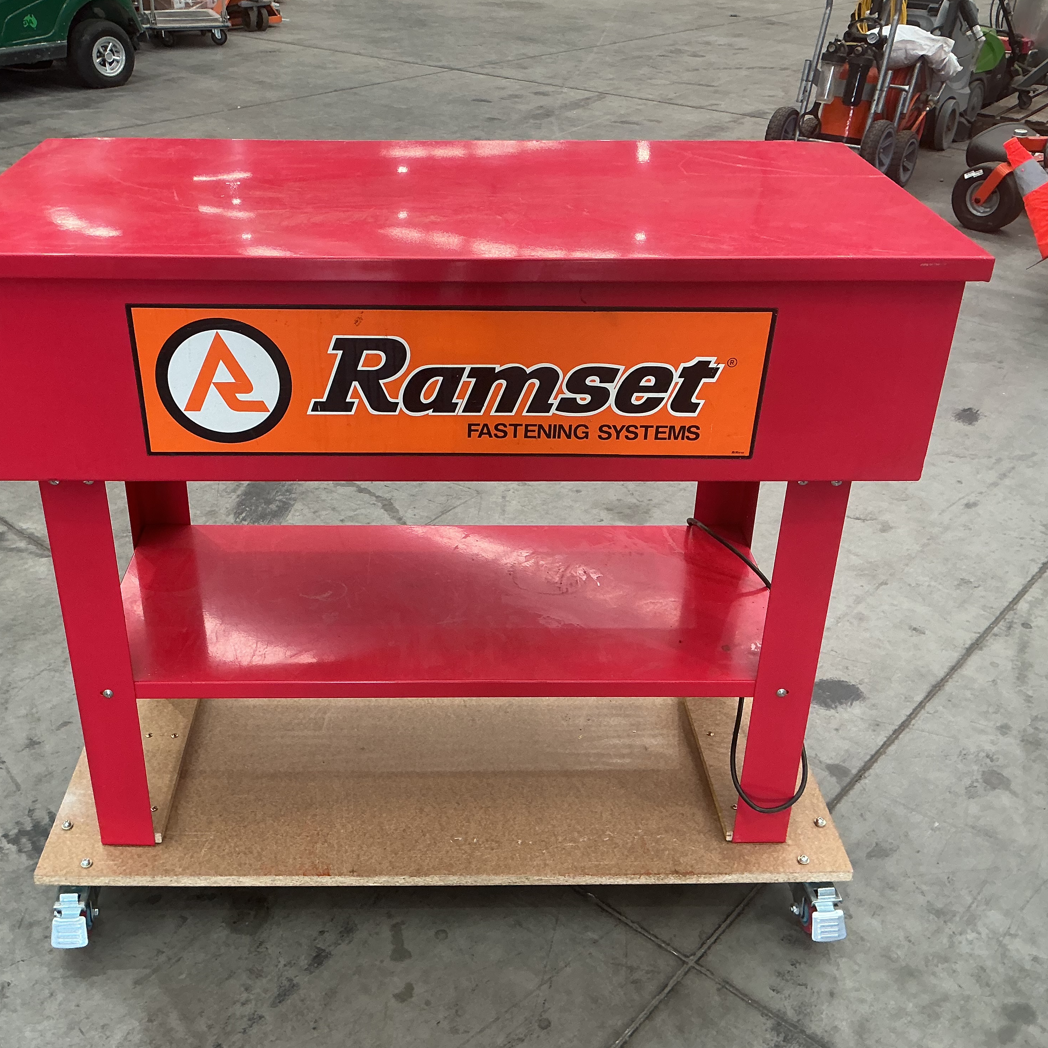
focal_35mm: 35
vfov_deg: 47.2
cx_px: 445
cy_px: 527
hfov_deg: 47.1
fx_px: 1199
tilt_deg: -29.8
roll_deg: -0.6
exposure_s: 1/50
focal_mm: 3
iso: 64
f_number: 1.8
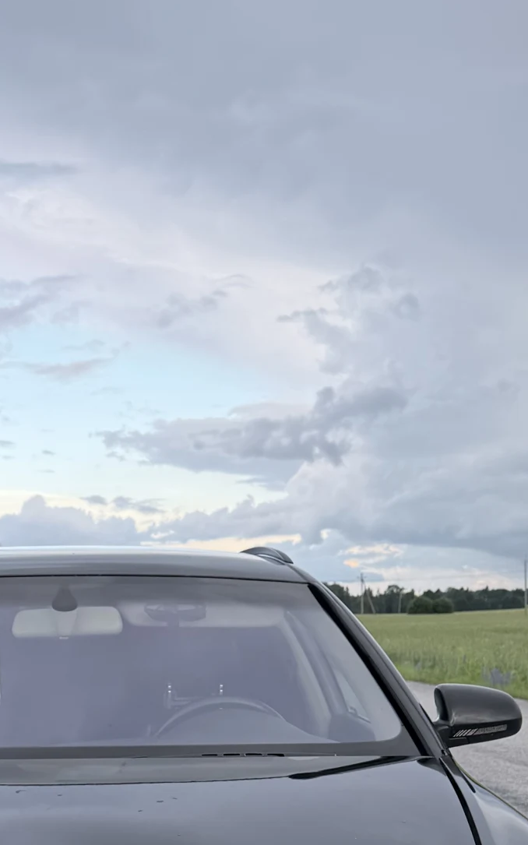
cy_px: 895
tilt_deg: -11.7
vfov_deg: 30.9
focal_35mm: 60
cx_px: 81
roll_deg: +0.2
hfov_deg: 21.3
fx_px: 1382
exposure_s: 1/571
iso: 80
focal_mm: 6.76
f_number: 1.78
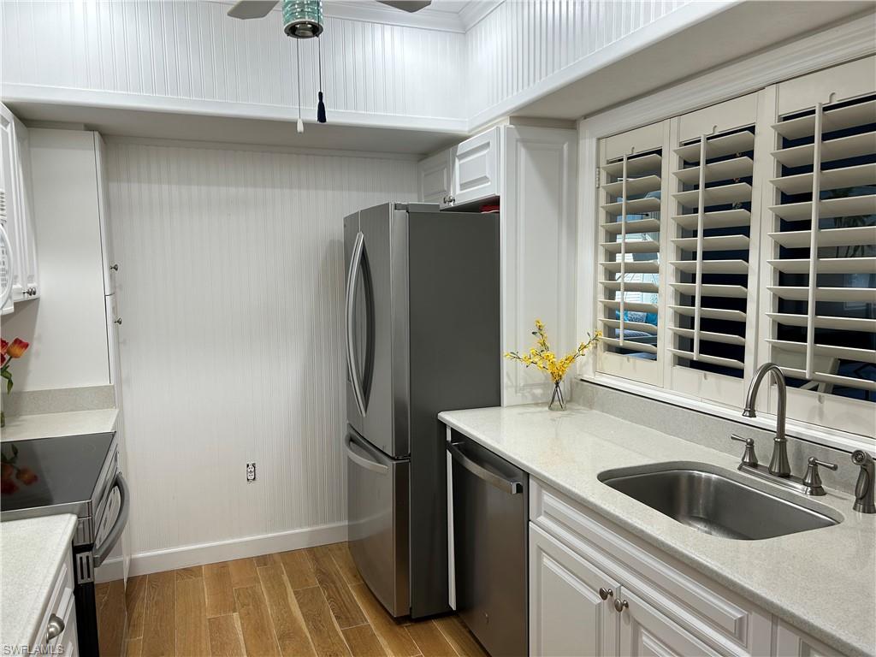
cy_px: 328
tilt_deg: -5.1
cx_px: 438
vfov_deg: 53.1
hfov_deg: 67.3
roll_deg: +0.6
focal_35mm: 26
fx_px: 658
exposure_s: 1/120
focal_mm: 5.7
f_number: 1.5
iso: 50
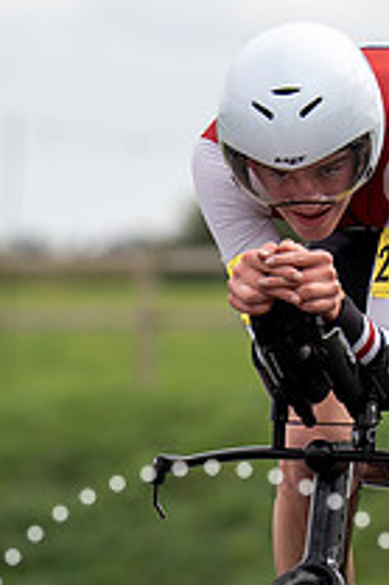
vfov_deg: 2.0
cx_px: 342
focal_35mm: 1016
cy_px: 598
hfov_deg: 1.4
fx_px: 16494
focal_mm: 173
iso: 125
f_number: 3.5
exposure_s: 1/1000
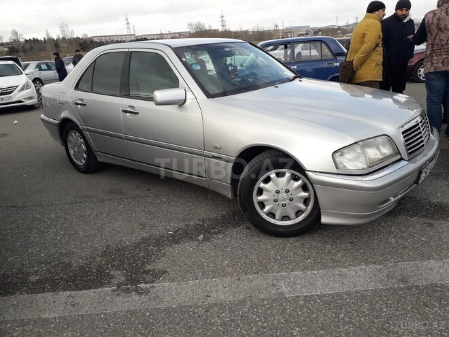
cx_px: 224
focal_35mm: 27
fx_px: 350
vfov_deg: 51.4
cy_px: 168
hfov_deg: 65.3
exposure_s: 1/720
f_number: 1.9
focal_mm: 3.6
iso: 40
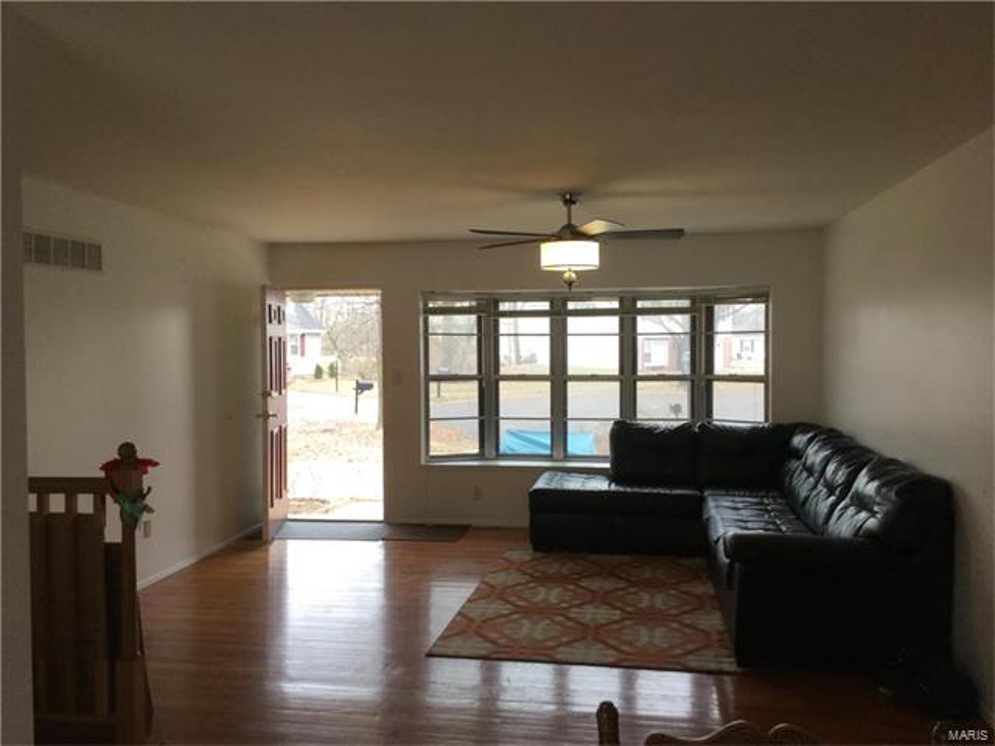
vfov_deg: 45.4
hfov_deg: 58.4
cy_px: 373
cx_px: 498
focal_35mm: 31
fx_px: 891
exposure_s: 1/40
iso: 25
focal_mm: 3.3
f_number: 2.4
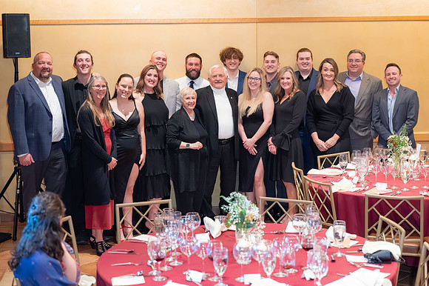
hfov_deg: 28.9
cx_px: 214
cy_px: 143
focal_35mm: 70
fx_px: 834
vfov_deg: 19.4
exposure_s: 1/125
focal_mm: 70
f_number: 3.2
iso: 8000
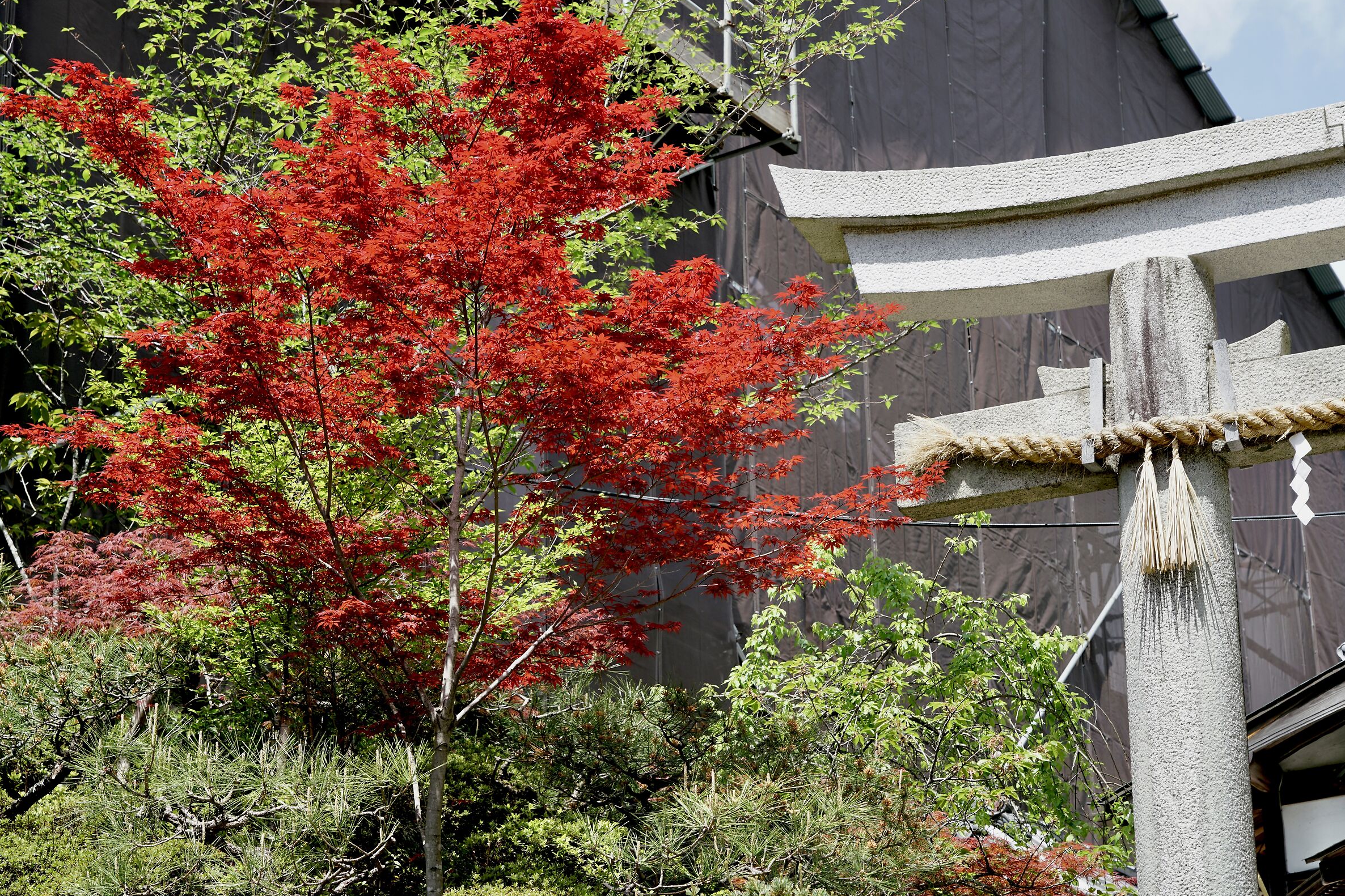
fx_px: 3138
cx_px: 667
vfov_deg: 16.3
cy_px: 449
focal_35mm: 84
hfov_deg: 24.2
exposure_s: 1/200
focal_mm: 83
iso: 200
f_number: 9
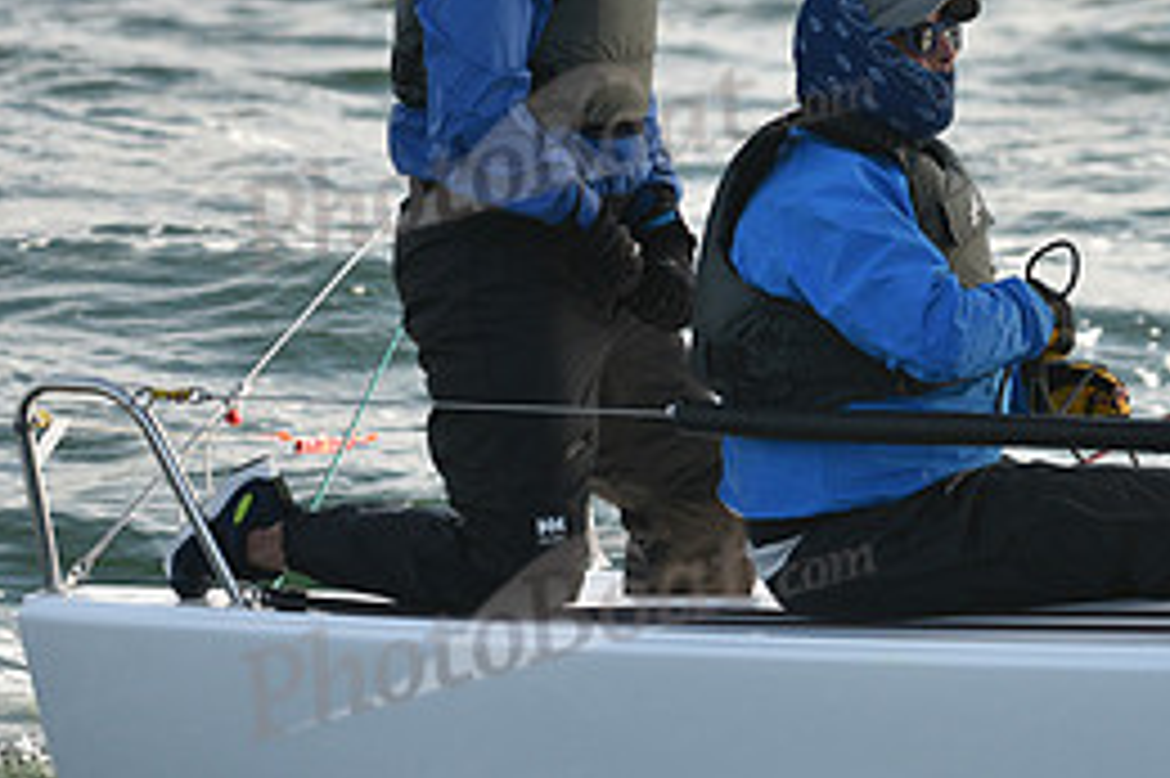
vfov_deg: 3.1
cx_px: 1112
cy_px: 326
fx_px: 14518
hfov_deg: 4.6
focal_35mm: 447
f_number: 5.6
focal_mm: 200
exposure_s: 1/1000
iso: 320
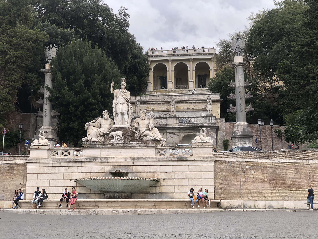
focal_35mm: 52
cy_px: 120
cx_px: 159
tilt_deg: +9.9
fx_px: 478
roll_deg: +0.5
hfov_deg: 36.8
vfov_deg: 28.0
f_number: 2.4
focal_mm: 6
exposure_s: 1/395
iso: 16
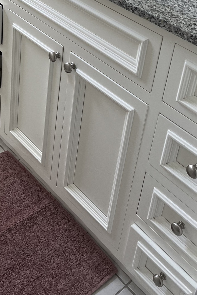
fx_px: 427
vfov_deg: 35.8
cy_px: 28
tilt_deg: -26.8
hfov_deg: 25.9
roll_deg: -5.6
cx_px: 76
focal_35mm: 52
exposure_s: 1/122
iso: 100
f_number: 1.6
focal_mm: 5.1
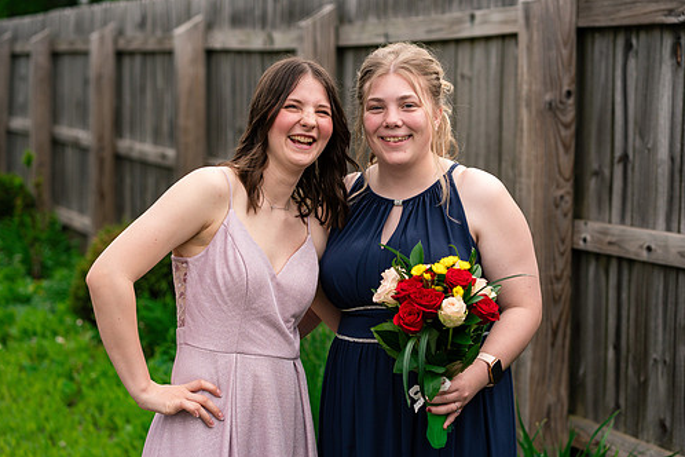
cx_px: 380
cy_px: 254
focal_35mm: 99
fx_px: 1884
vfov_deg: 13.8
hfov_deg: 20.6
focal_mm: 85
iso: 400
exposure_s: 1/800
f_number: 3.5
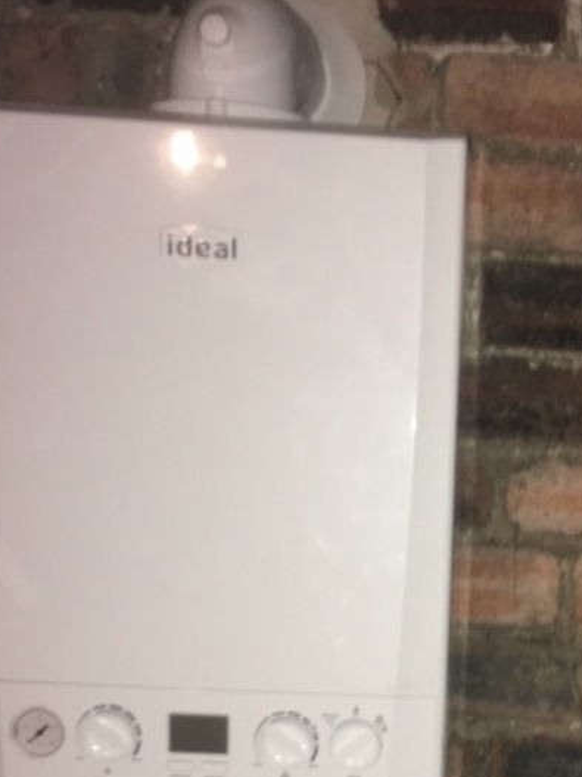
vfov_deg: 28.4
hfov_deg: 21.5
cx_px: 582
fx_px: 1480
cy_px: 681
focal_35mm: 66
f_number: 2.2
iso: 80
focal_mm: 4.15
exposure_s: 1/17
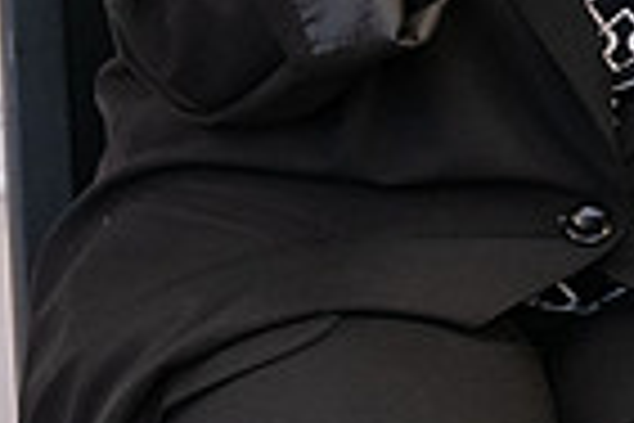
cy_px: -259
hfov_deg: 3.2
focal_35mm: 637
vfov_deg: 2.2
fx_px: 11217
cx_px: 468
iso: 2500
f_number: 2.8
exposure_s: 1/200
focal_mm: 155
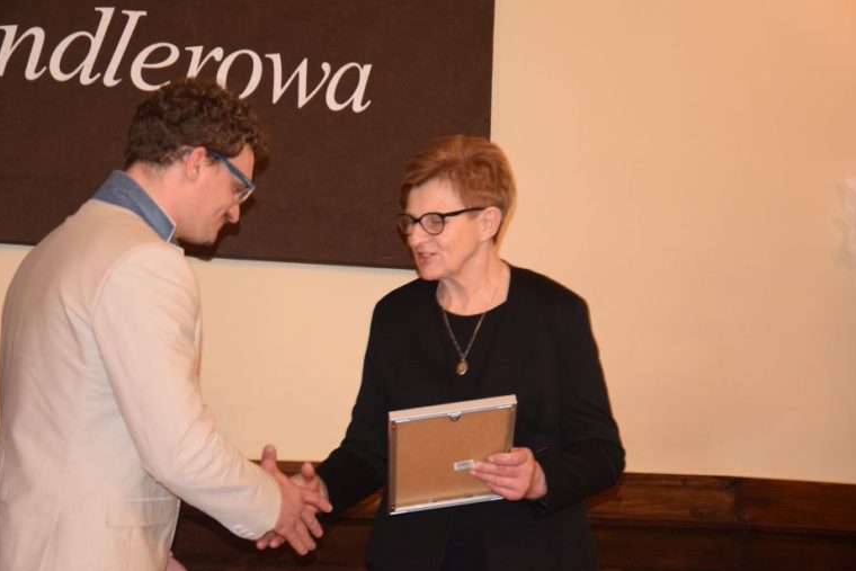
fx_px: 2235
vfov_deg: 14.6
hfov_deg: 21.7
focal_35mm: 94
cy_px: 287
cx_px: 428
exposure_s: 1/60
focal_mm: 62
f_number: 5.3
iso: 2500
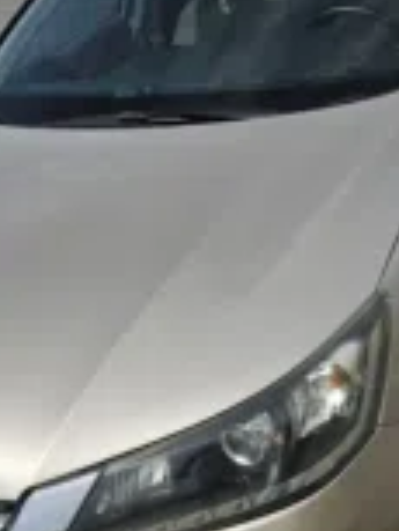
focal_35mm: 60
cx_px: 146
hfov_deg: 24.4
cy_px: 167
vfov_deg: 31.8
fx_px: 921
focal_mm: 6.3
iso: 10
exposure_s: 1/1293
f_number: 1.7
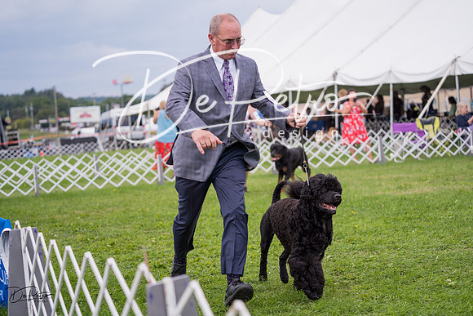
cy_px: 158
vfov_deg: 19.5
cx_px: 236
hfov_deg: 28.8
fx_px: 920
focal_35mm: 70
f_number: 2.8
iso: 100
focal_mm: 70
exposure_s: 1/1000
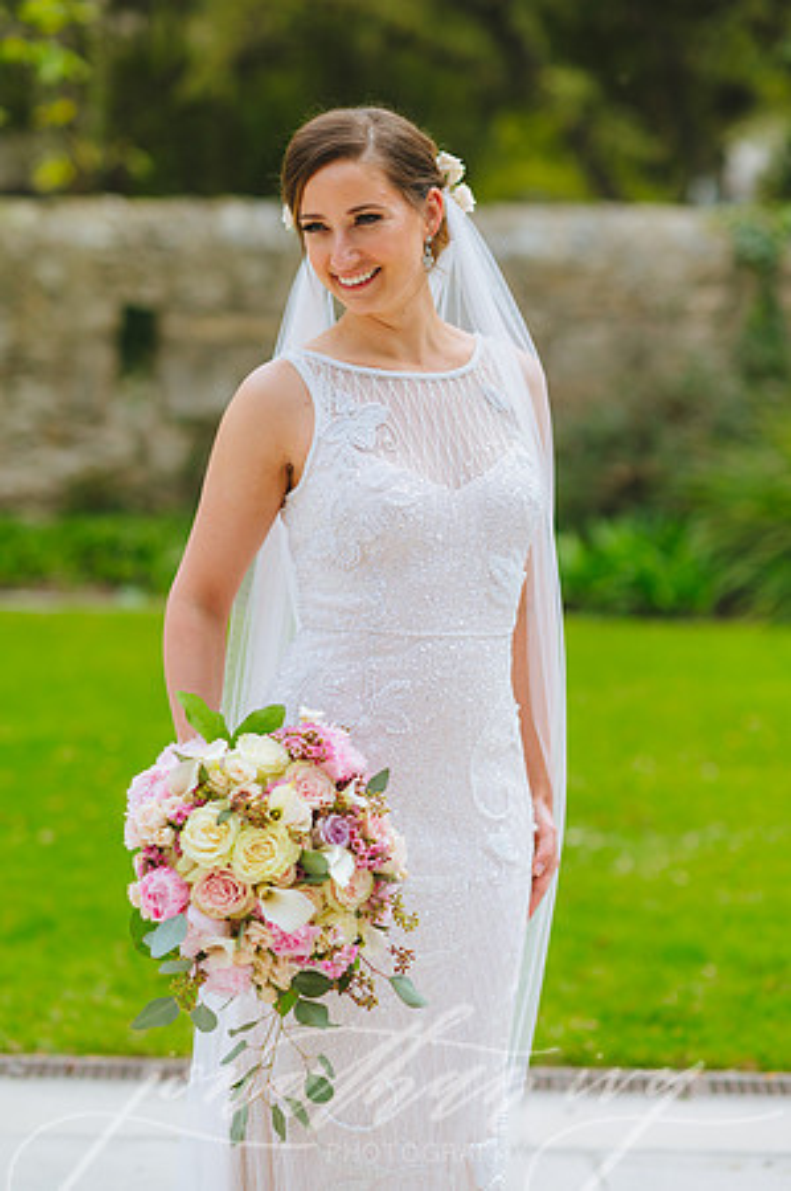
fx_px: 2808
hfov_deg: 16.0
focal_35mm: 85
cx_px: 396
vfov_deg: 23.9
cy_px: 596
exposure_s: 1/2500
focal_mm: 85
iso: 200
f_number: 2
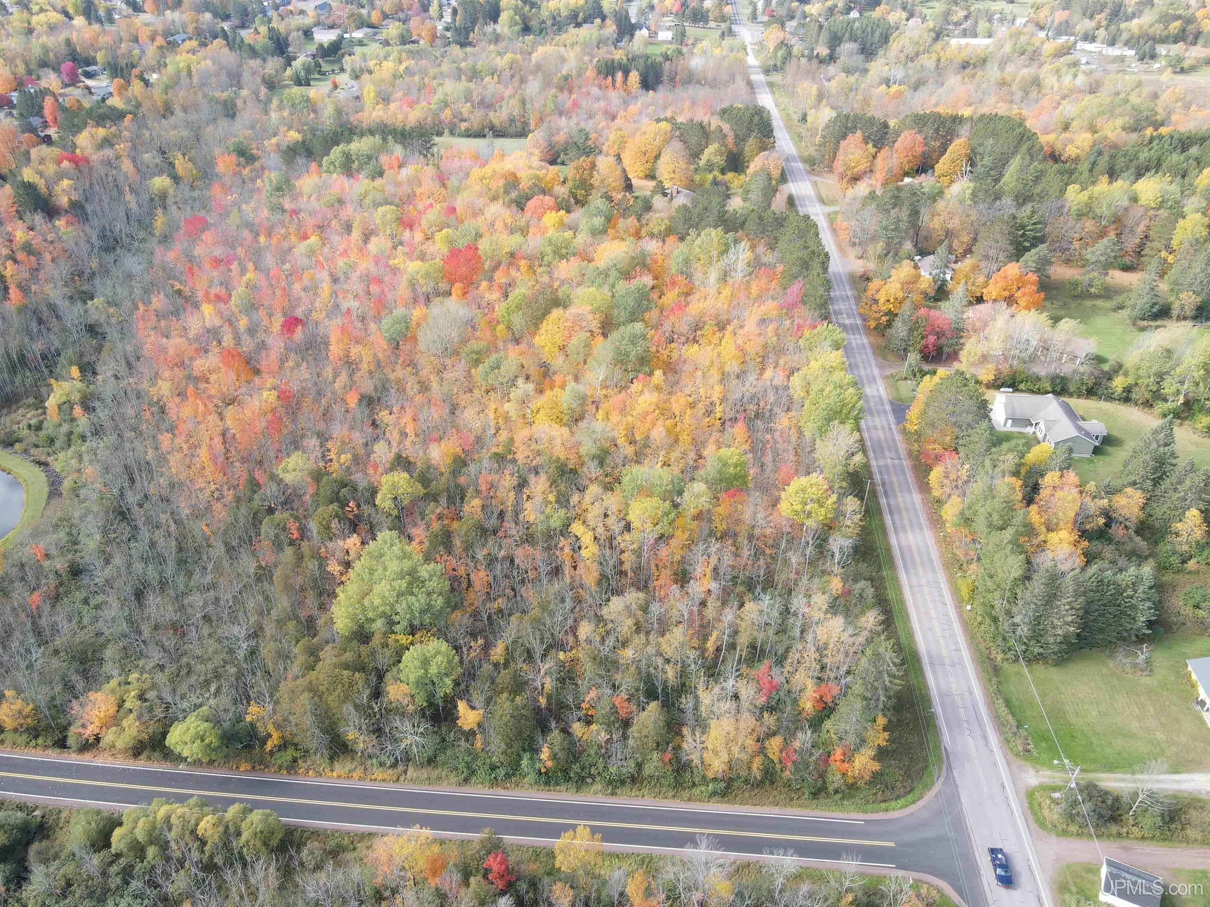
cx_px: 605
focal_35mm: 24
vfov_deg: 56.8
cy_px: 454
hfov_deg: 71.6
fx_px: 839
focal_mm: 4.5
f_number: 2.8
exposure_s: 1/100
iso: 100
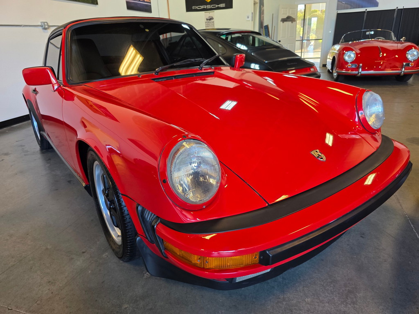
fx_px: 278
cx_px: 210
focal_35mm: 23
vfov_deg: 58.9
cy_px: 157
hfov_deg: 73.9
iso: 200
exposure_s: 1/120
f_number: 1.7
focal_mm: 6.3
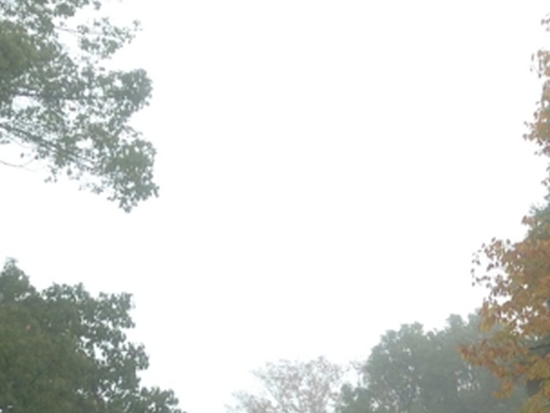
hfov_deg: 16.3
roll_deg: -2.9
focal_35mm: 111
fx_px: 1764
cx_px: 812
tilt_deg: +13.5
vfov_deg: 13.3
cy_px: 322
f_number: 2.4
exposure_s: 1/261
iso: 50
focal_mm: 4.12
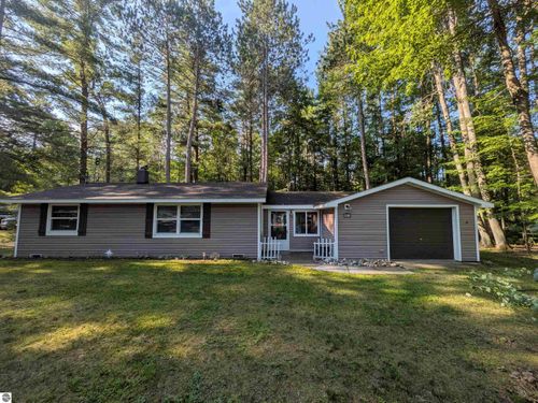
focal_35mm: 14
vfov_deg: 85.7
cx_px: 269
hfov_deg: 102.1
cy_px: 202
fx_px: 218
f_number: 2.2
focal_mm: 1.83
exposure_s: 1/550
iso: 45
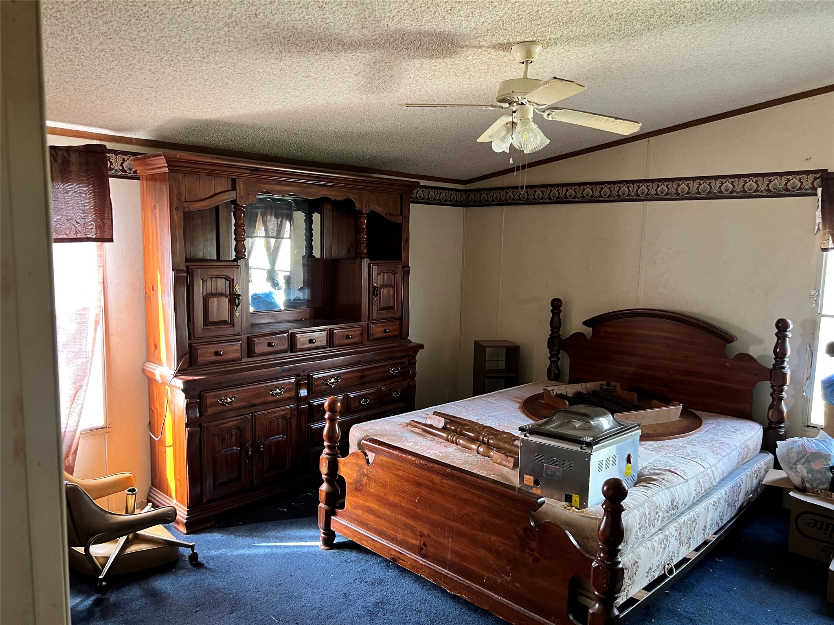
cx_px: 417
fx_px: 626
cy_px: 312
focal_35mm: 26
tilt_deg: -8.0
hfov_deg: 67.3
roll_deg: -1.8
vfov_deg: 53.1
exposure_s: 1/60
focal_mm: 5.7
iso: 320
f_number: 1.5
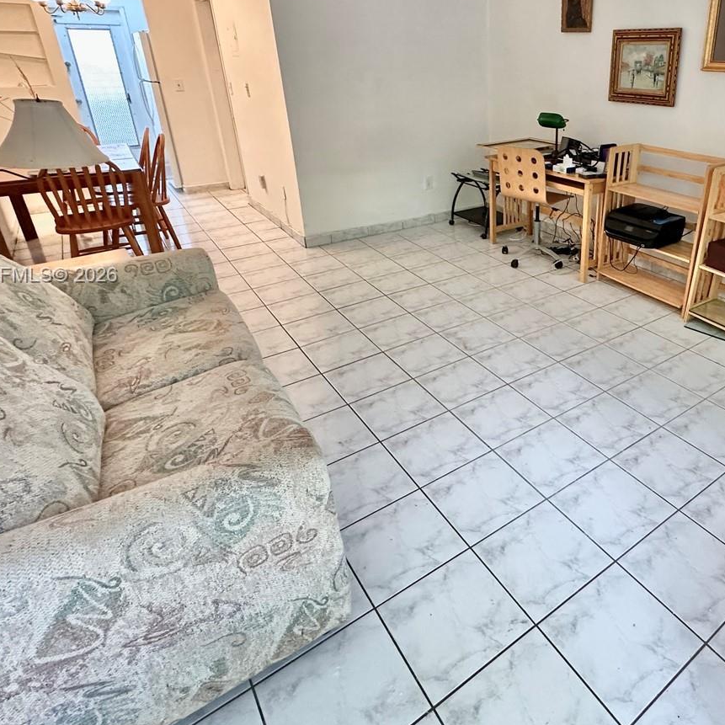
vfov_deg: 66.3
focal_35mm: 23
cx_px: 529
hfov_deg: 63.9
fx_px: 545
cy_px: 276
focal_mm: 2.22
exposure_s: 1/120
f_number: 2.2
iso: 320
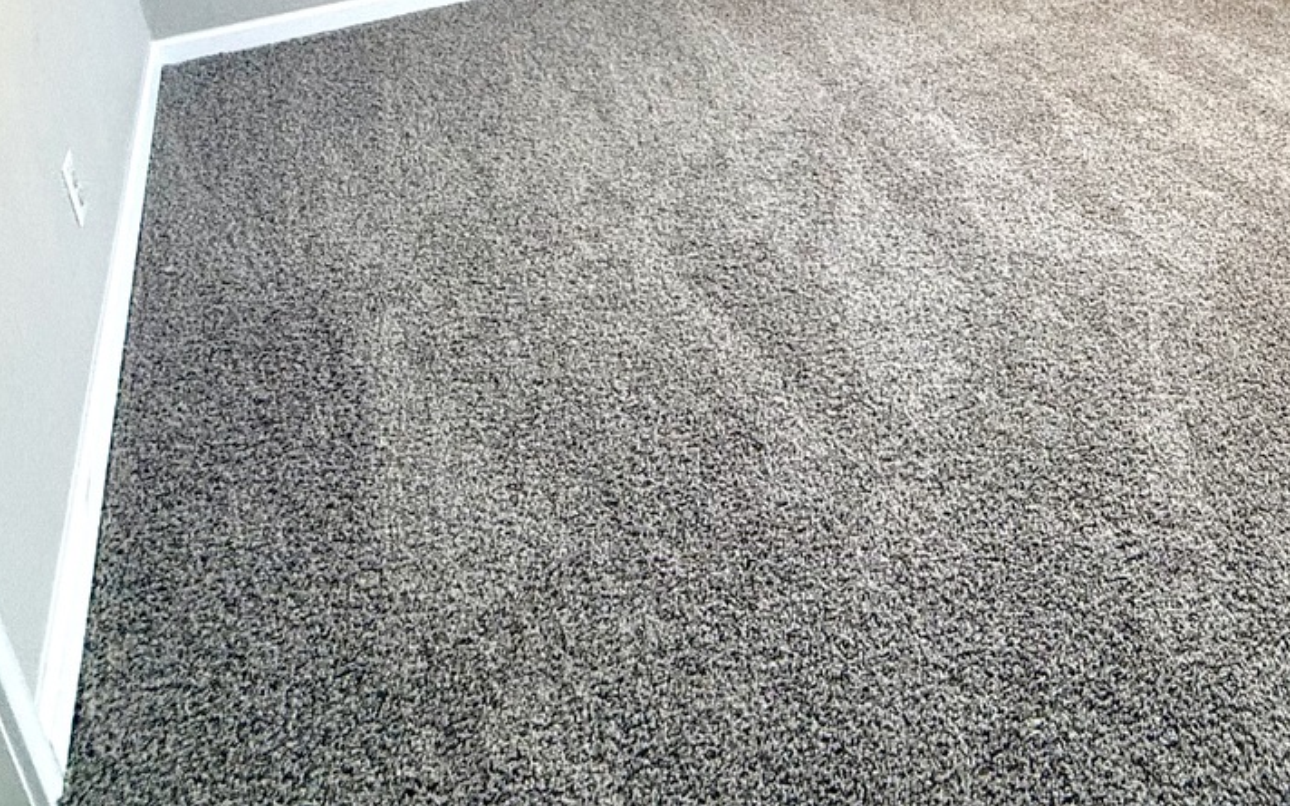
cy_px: -127
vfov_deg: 34.6
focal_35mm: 30
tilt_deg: -16.7
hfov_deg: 58.3
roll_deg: -0.9
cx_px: 1024
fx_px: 1055
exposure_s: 1/120
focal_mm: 2.22
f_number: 2.2
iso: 250
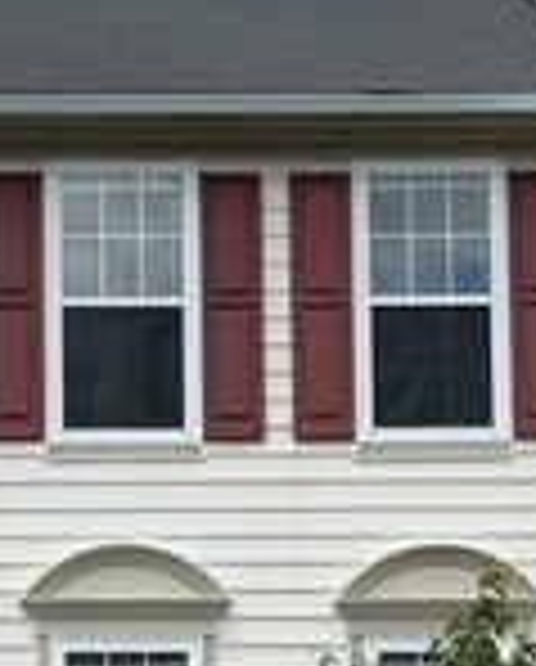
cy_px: 896
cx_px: 151
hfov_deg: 9.8
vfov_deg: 11.8
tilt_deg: +6.4
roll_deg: +0.9
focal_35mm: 158
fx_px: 3123
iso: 80
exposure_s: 1/4587
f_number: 1.78
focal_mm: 6.76
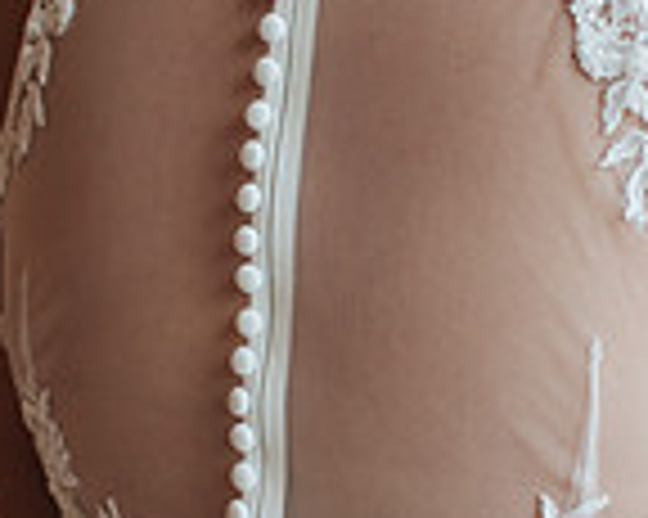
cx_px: 324
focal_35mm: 103
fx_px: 1974
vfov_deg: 14.9
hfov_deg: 18.6
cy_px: 369
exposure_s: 1/200
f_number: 3.2
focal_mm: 35
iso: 400
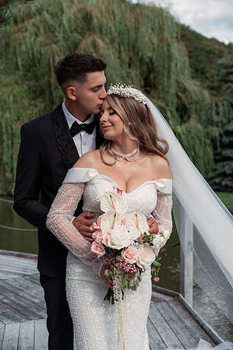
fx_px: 662
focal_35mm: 68
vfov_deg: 29.7
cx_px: 116
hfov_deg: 20.0
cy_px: 175
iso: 160
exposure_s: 1/500
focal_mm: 68
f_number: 5
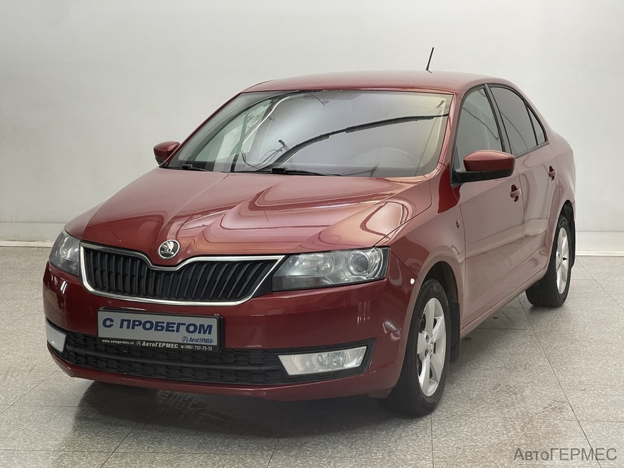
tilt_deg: -9.0
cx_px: 312
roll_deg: -0.2
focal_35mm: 64
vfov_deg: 22.9
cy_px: 234
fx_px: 1154
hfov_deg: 30.3
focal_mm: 7.5
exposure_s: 1/50
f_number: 2.2
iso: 125
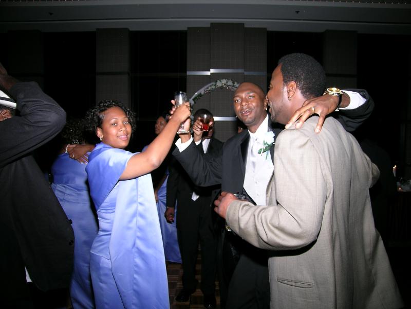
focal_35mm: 28
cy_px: 154
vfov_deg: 49.7
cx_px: 206
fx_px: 332
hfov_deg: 63.4
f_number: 4
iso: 50
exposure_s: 1/60.1
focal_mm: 5.8
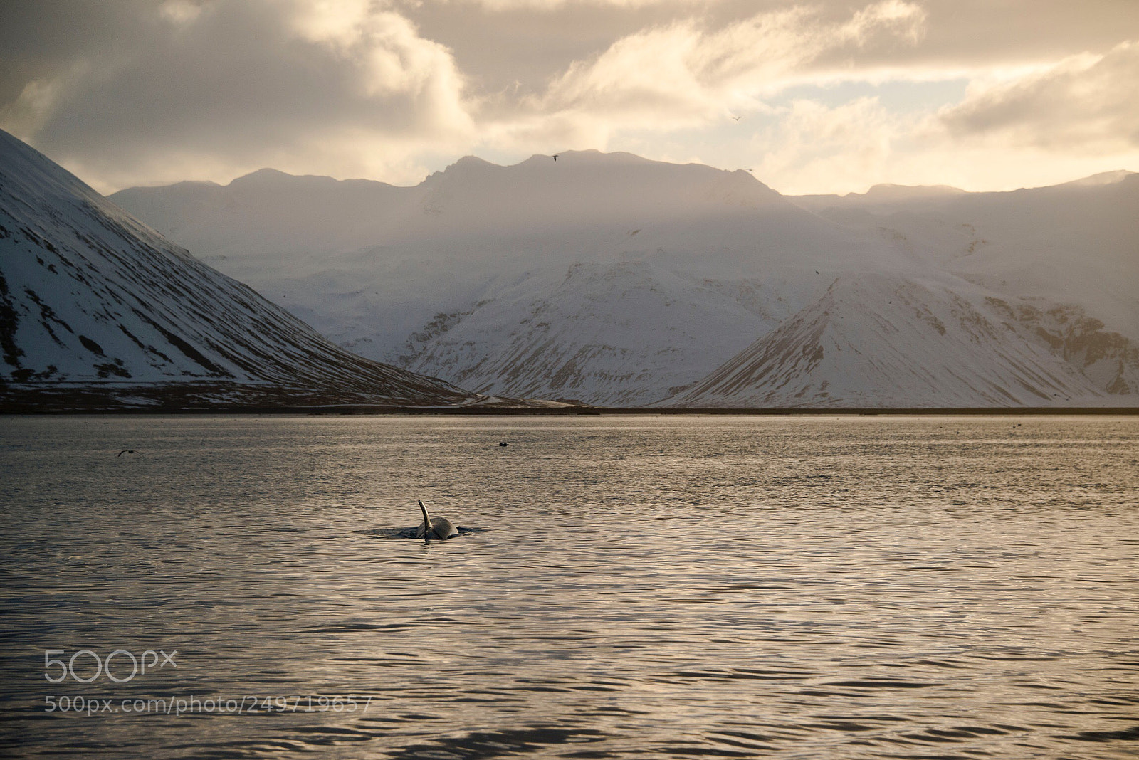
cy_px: 380
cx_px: 570
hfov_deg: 19.4
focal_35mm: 105
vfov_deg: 13.1
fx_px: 3323
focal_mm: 105
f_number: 5.6
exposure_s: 1/3200
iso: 800
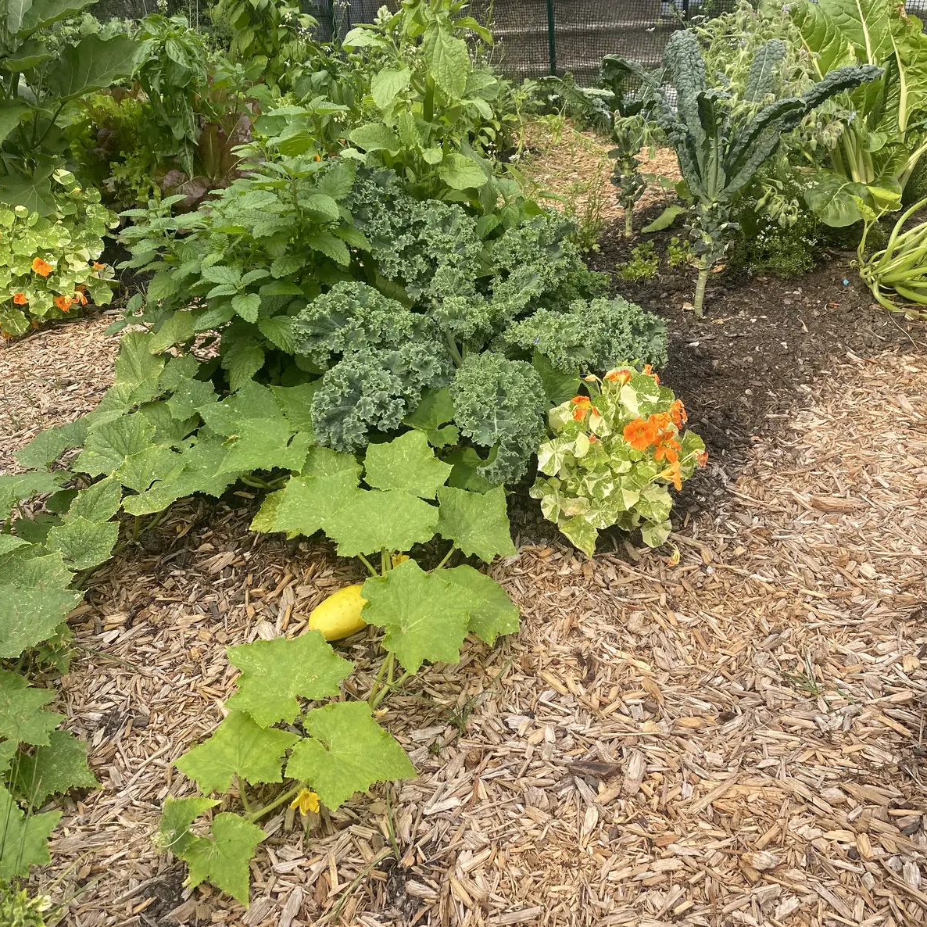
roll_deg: +4.7
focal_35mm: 31
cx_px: 464
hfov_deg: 52.5
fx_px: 939
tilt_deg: -20.7
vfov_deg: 52.2
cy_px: 375
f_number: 1.8
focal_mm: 4.25
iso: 32
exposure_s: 1/529
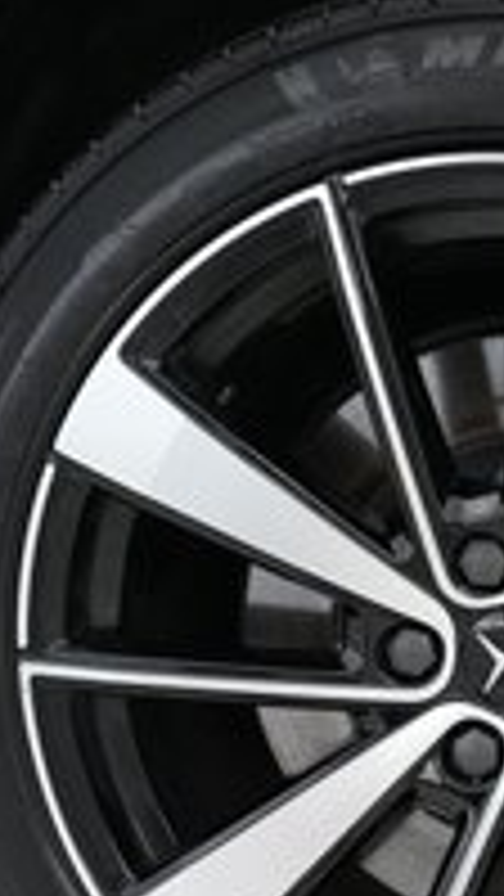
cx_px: 698
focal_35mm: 81
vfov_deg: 25.9
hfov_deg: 14.2
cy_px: 653
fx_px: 1924
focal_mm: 24
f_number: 2.8
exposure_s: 1/320
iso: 5000
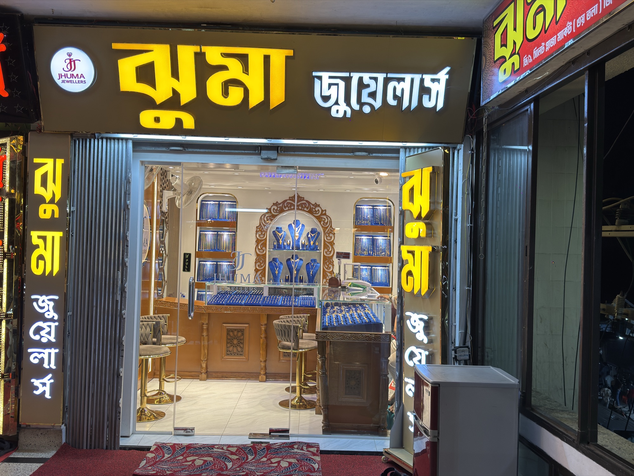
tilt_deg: +1.3
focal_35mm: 34
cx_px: 317
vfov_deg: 41.8
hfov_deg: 54.0
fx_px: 623
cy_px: 238
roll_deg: -1.3
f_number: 1.78
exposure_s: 1/121
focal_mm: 6.76
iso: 50
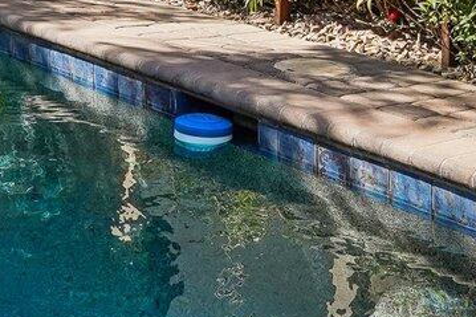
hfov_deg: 20.3
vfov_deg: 12.4
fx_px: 1320
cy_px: -266
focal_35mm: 100
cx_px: 138
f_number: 8
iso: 400
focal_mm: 17.5
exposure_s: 1/500
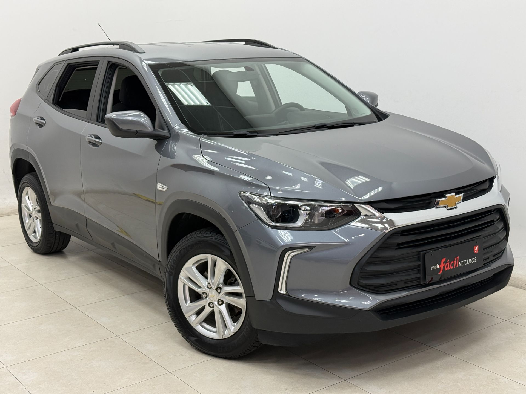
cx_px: 263
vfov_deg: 30.3
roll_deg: +1.7
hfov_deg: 39.7
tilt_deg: -11.8
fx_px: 729
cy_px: 197
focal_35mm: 48
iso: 250
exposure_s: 1/120
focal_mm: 6.76
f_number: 1.78
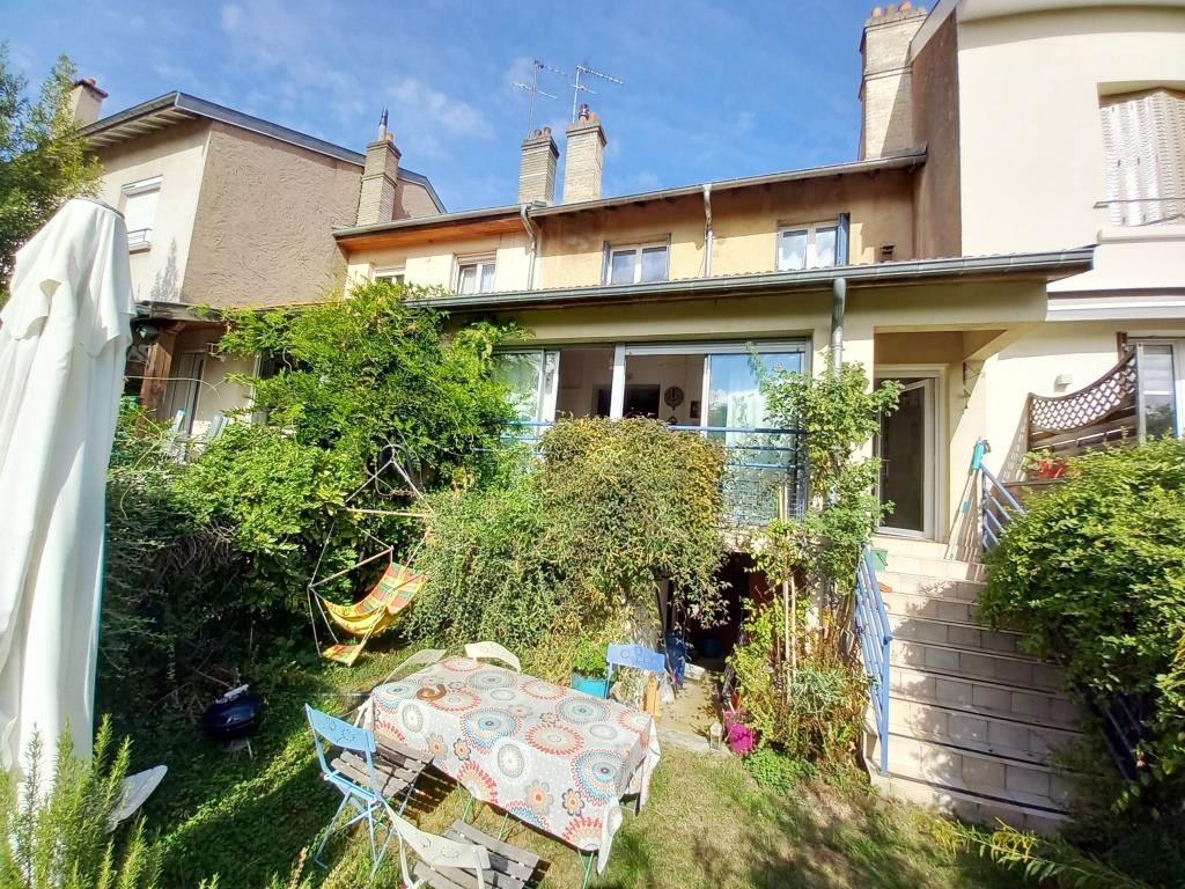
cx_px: 592
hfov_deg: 106.2
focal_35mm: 13
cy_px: 444
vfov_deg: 89.9
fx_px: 445
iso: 50
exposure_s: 1/623
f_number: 2.2
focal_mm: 1.13
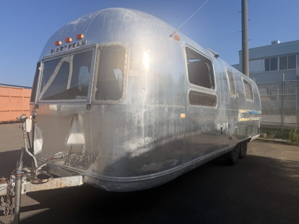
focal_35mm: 24
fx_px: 207
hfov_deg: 71.6
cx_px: 150
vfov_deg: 56.8
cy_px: 112
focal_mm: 6.76
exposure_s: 1/6173
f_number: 1.78
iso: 80
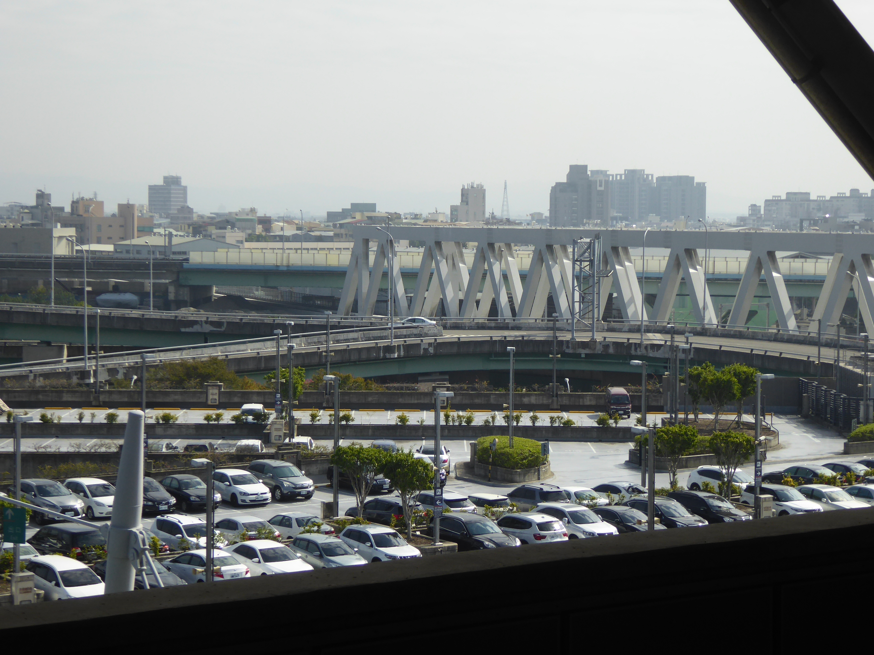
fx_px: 1995
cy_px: 328
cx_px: 437
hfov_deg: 24.7
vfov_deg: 18.7
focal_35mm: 79
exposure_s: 1/640
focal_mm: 13.2
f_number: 4.6
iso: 100
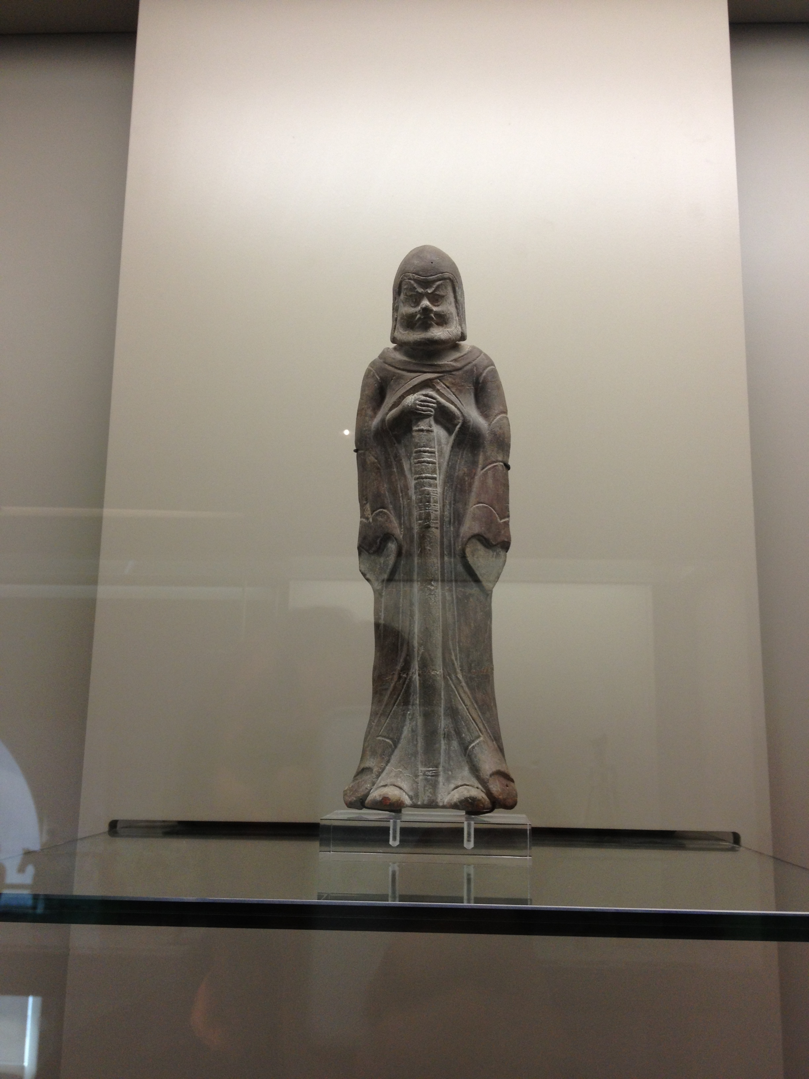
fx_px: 1091
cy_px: 540
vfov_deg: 52.6
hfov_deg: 40.7
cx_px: 404
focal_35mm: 35
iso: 80
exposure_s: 1/20
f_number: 2.4
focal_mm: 4.28
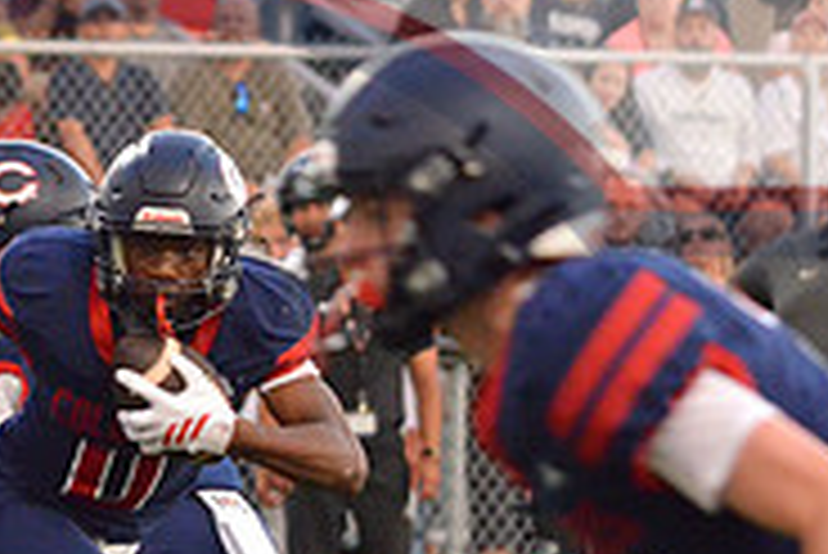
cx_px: 108
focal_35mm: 802
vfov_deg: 1.7
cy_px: 437
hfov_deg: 2.6
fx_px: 18460
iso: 3200
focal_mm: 170
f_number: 5
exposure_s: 1/500
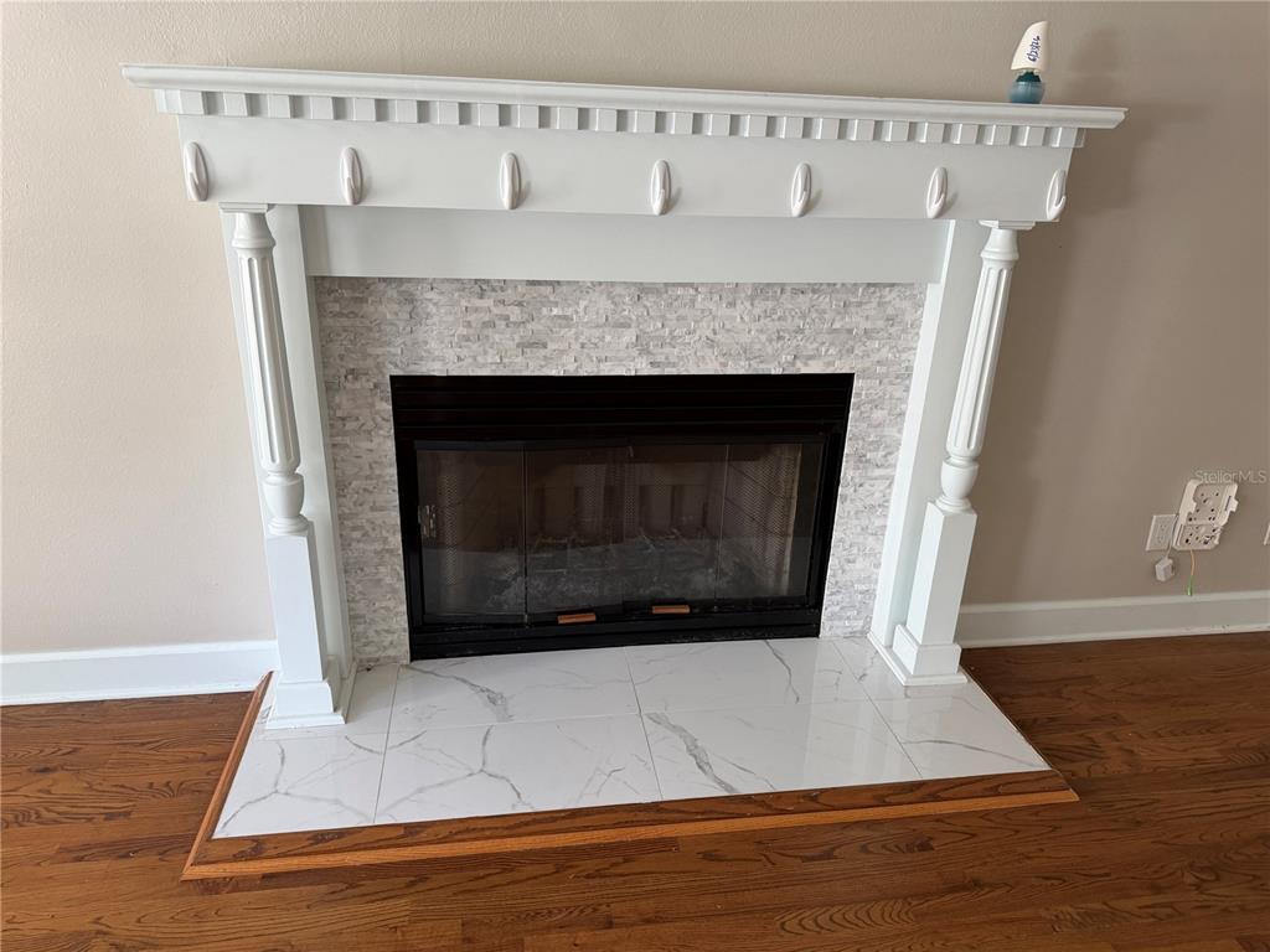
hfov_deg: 71.6
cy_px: 476
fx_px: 881
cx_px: 635
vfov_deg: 56.8
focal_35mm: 24
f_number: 1.78
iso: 200
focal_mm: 6.76
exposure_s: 1/112
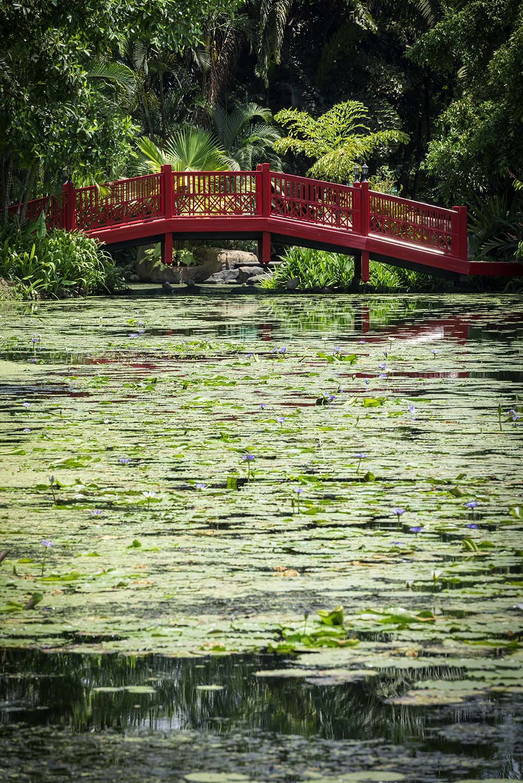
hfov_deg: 6.9
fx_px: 4354
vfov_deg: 10.3
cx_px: 262
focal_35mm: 200
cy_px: 392
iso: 200
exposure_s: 1/50
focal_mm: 200
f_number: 14
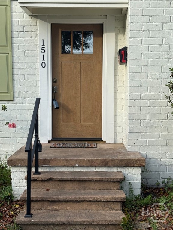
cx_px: 86
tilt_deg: -3.7
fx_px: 320
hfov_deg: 30.3
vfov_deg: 39.7
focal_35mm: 48
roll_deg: -0.7
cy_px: 115
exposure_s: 1/1484
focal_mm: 6.76
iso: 64
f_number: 1.78
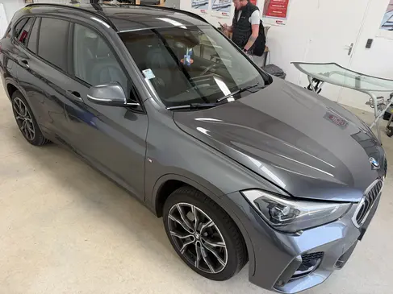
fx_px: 272
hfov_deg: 71.6
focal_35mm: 24
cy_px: 147
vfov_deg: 56.8
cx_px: 196
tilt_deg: -27.5
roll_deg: -4.6
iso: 100
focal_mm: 6.76
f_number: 1.78
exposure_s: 1/184
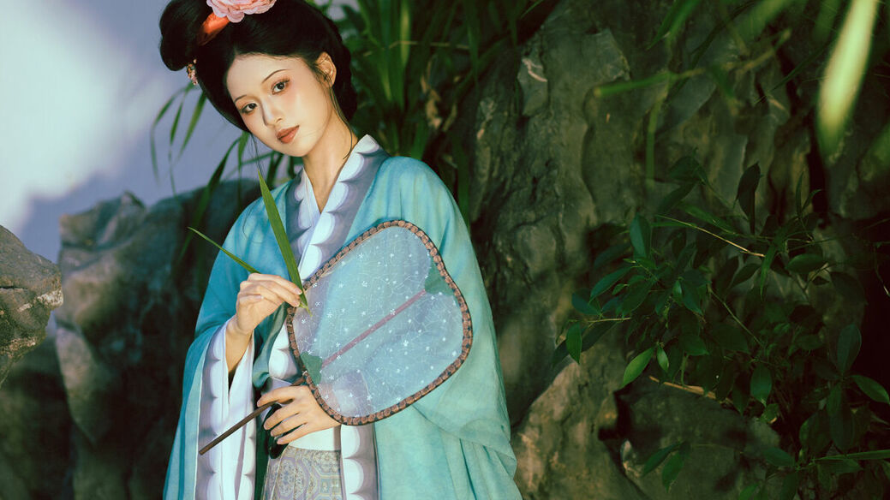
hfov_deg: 23.7
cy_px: 224
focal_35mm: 90
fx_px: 2124
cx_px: 443
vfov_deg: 13.4
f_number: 2.2
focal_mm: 85
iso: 125
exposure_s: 1/640
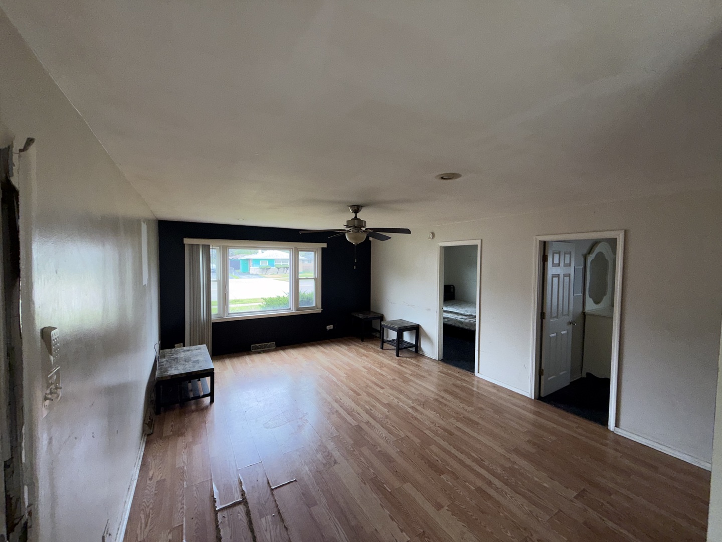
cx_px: 361
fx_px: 292
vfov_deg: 85.7
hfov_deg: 102.1
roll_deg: -0.7
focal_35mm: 14
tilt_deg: -1.4
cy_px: 271
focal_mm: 2.22
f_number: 2.2
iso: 40
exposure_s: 1/122
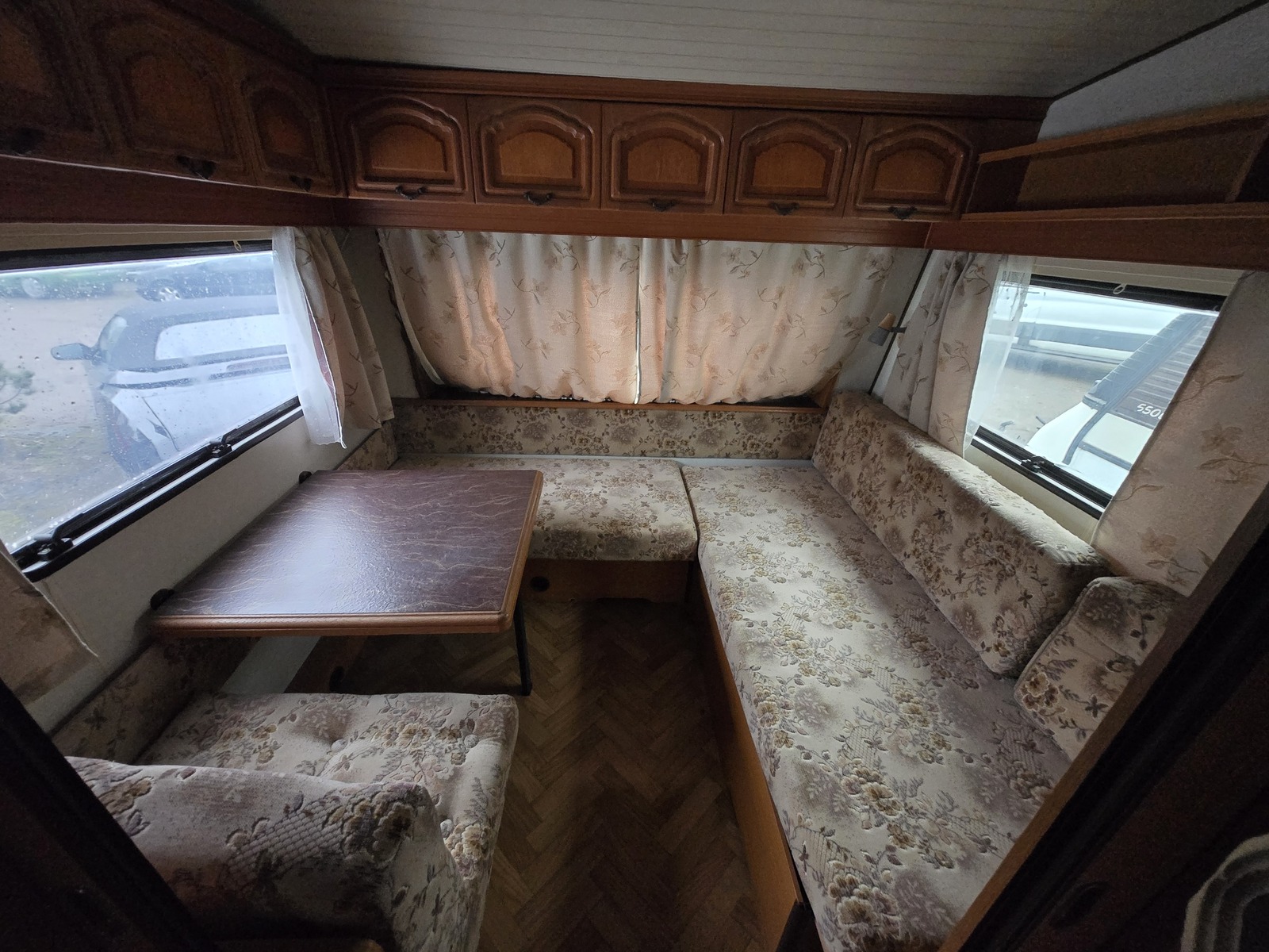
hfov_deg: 106.2
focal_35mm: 13
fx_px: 477
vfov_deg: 89.9
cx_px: 634
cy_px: 476
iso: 800
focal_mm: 1.7
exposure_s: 1/50
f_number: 2.2
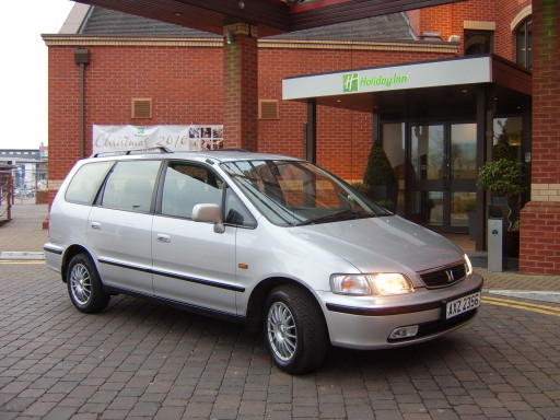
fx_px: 502
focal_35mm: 31
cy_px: 210
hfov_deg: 58.4
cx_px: 280
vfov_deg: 45.4
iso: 100
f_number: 2.7
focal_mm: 8.13
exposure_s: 1/36
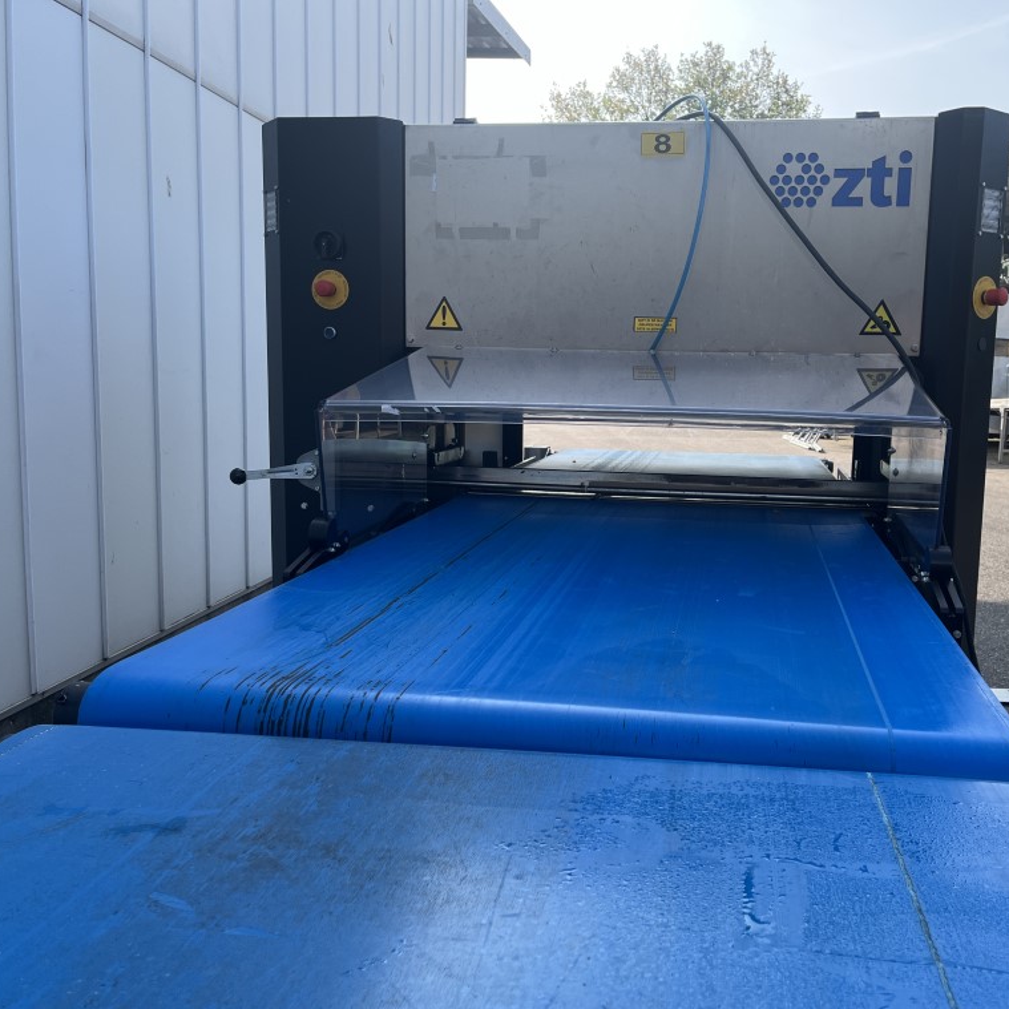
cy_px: 509
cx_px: 598
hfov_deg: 52.2
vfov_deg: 52.5
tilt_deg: -6.8
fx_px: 1022
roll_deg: -2.8
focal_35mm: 31
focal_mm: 5.1
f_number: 1.6
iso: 50
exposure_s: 1/992
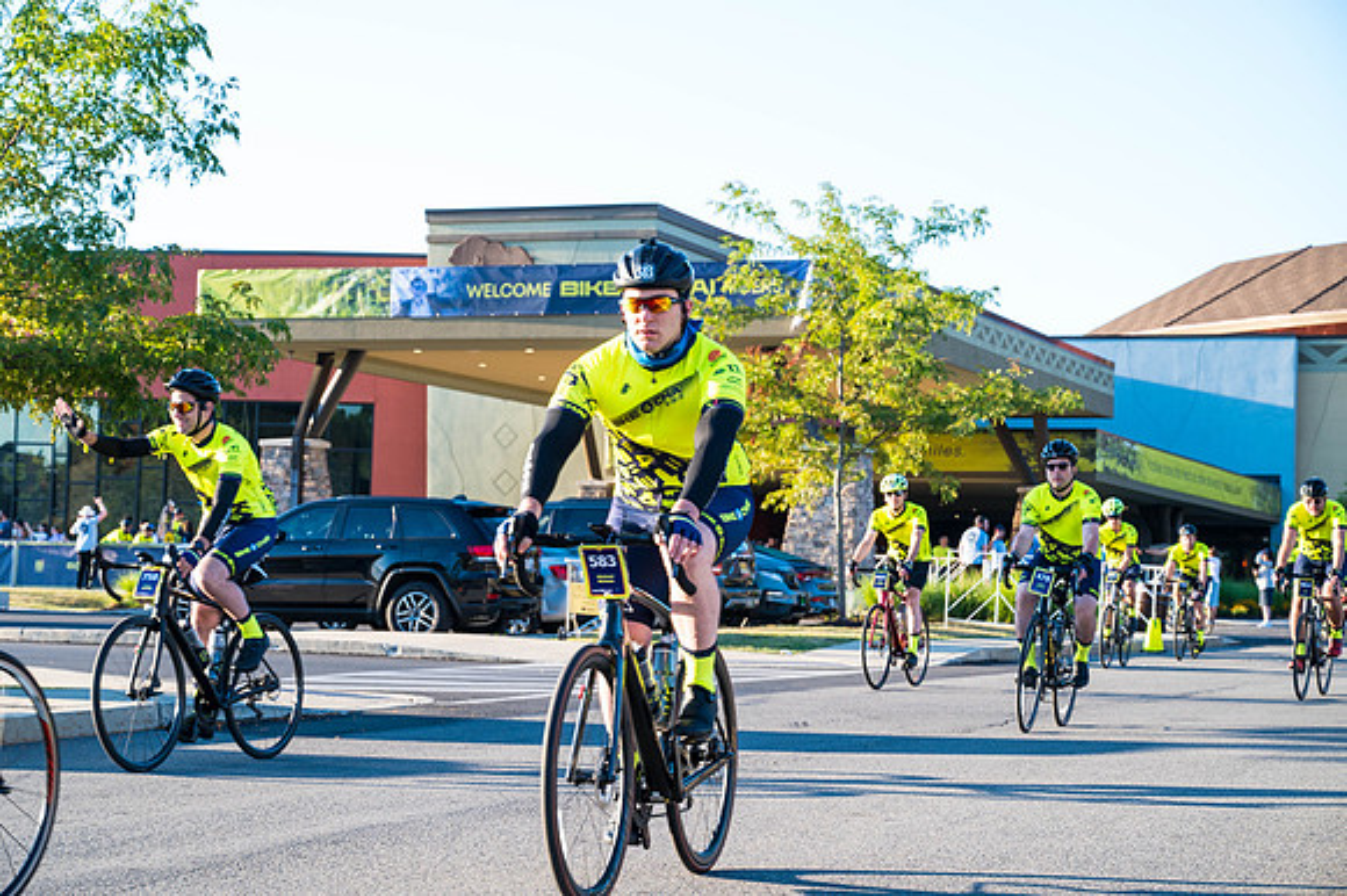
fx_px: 2618
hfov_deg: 28.9
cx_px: 674
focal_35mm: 70
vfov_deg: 19.4
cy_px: 448
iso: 400
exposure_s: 1/250
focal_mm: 70
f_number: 6.3
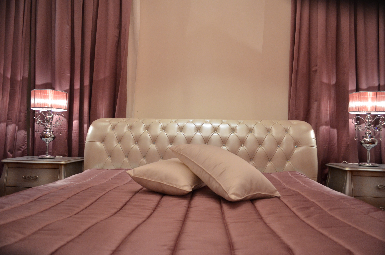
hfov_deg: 67.5
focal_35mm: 27
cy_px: 128
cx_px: 192
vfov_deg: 47.7
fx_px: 288
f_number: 4.5
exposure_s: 1/50
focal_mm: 18
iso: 1000
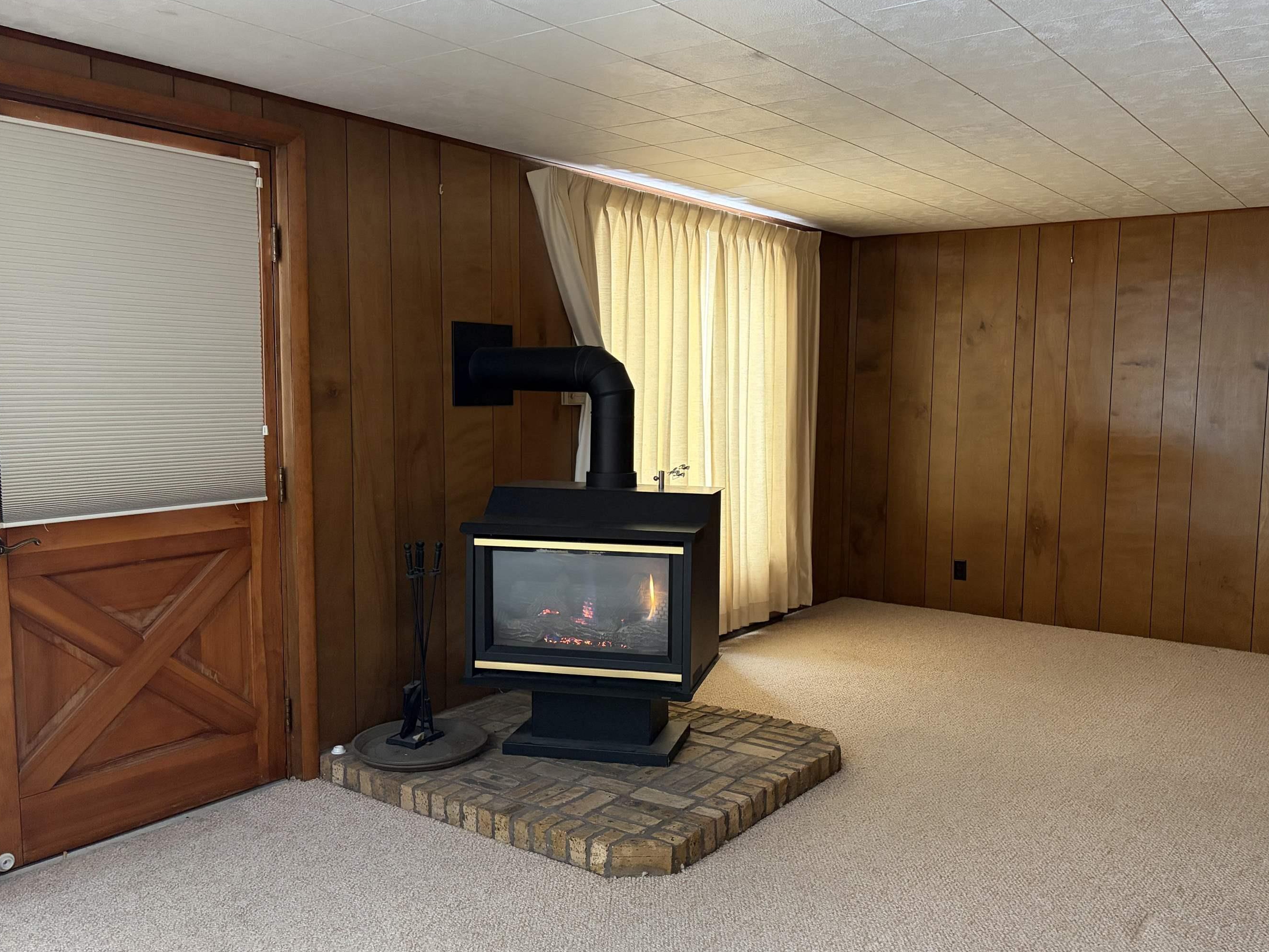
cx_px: 665
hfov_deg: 59.9
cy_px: 482
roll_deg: -0.5
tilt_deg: -5.3
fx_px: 1100
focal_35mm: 30
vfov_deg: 46.8
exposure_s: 1/30
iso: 500
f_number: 1.6
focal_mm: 5.96
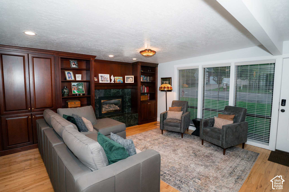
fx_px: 142
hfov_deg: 91.1
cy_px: 96
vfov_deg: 68.4
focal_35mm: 18
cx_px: 144
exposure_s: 1/250
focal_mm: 17
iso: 250
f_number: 4
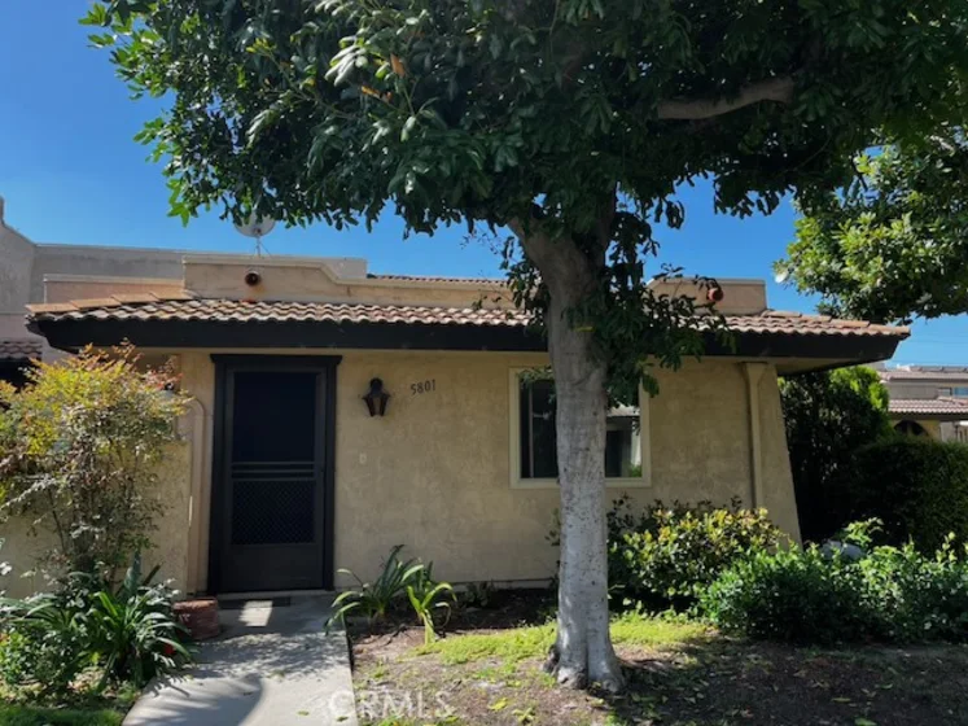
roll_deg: +0.3
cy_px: 363
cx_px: 484
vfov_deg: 53.1
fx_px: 727
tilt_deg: +7.1
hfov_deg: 67.3
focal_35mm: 26
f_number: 1.6
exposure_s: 1/756
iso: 50
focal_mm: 5.1
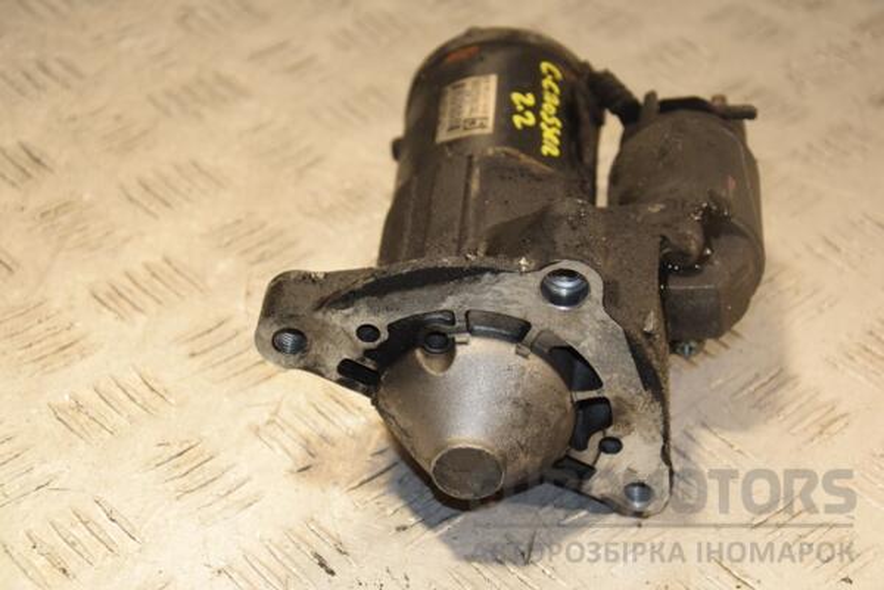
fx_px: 2136
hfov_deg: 23.4
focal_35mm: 87
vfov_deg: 15.7
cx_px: 442
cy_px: 295
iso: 800
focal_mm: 58
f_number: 5.6
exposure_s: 1/200
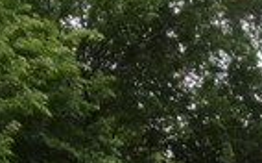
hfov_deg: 11.3
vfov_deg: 6.9
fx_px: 1311
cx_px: 258
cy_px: 300
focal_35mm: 184
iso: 80
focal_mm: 4.3
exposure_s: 1/800
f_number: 3.3
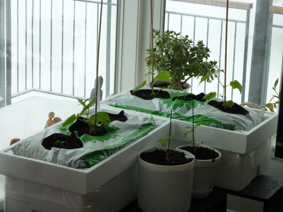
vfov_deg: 13.3
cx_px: 142
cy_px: 106
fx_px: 907
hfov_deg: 17.7
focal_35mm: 111
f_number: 4.4
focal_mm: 18.2
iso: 125
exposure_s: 1/125
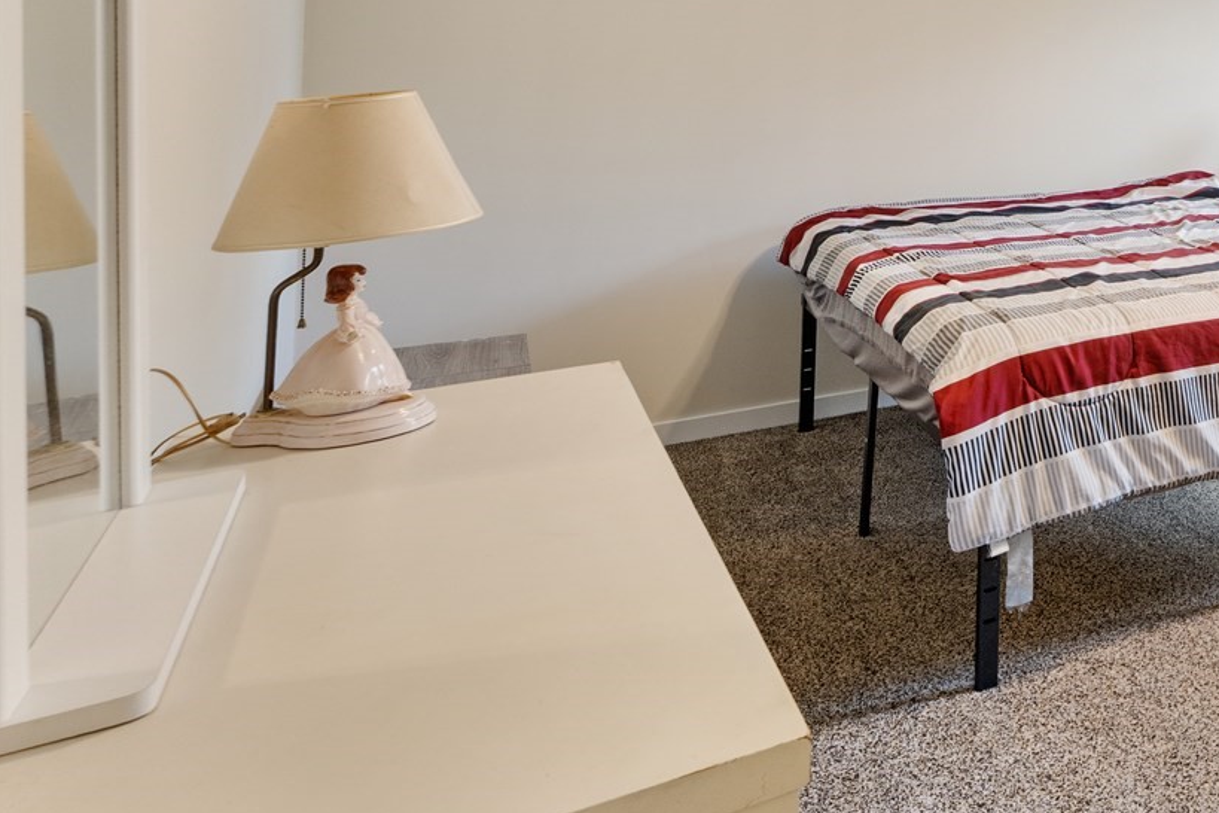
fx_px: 1185
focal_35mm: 35
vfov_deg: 35.8
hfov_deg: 39.1
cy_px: 96
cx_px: 1474
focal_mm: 14
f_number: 8
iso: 800
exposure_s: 1/5
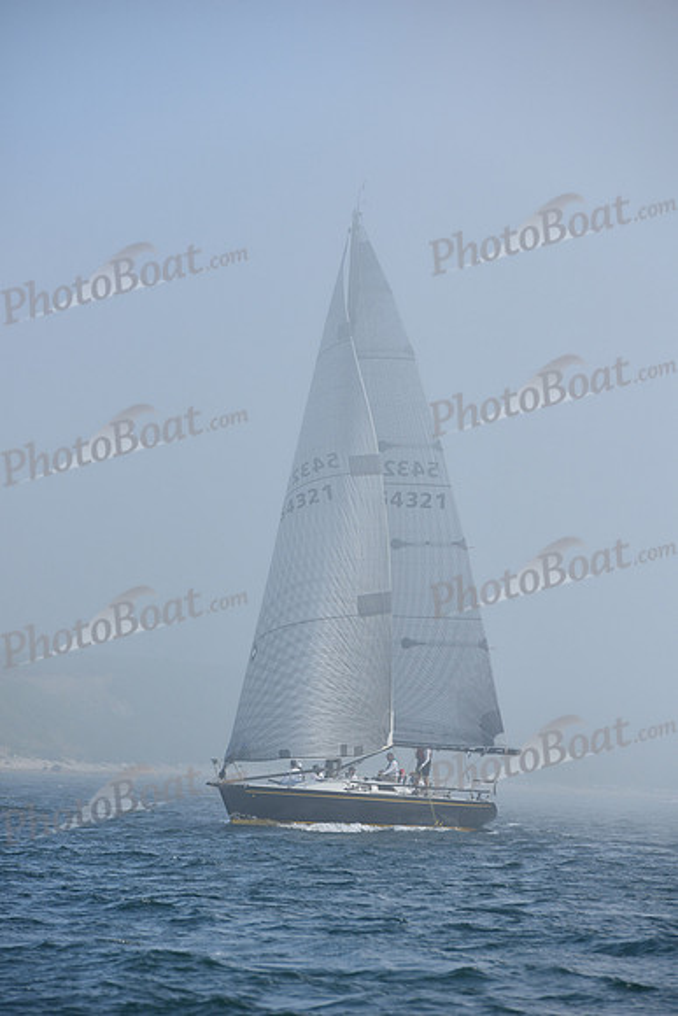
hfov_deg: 6.9
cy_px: 508
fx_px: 5646
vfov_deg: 10.3
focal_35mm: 200
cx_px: 339
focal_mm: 200
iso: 320
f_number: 7.1
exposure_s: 1/1600
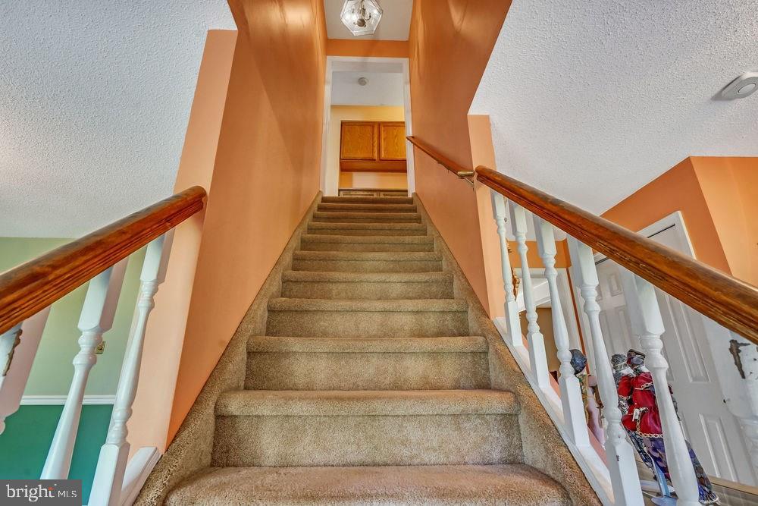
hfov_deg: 96.7
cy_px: 253
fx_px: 337
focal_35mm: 16
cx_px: 379
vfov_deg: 73.8
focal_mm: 16
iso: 100
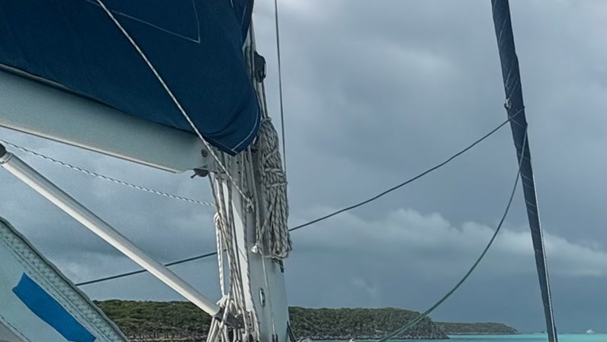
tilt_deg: -7.5
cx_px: 655
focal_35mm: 41
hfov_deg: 40.6
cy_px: 416
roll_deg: +1.2
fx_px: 660
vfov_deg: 25.8
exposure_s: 1/6135
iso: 50
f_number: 2.2
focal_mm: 2.22
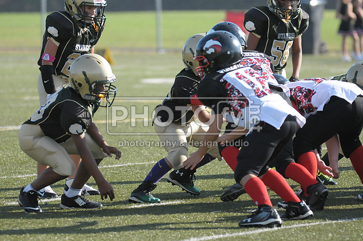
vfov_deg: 4.2
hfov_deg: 6.3
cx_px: 182
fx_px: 3323
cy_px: 120
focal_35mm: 330
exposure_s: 1/5000
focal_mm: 220
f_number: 4
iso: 1600
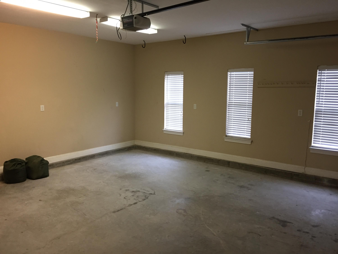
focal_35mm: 29
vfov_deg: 48.2
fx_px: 283
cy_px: 127
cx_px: 169
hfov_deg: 61.7
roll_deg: -0.4
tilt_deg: -8.1
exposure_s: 1/30
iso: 125
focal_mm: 4.15
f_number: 2.2
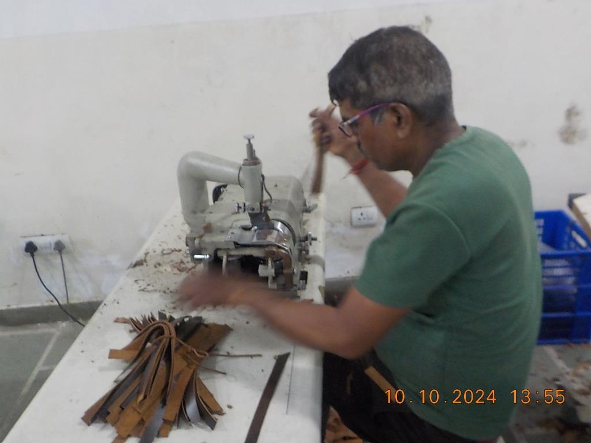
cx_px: 296
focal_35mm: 30
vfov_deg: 46.8
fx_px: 512
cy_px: 222
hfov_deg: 60.0
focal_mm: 4.1
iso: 400
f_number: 3.3
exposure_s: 1/13
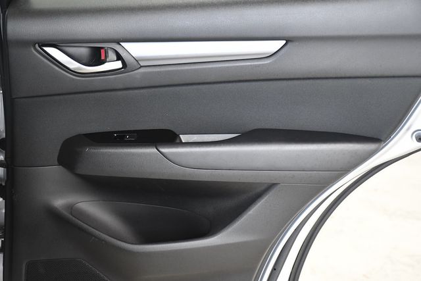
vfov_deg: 18.2
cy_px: 140
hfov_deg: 27.0
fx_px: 877
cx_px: 210
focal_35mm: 75
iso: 2500
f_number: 4.8
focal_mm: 50
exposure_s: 1/160
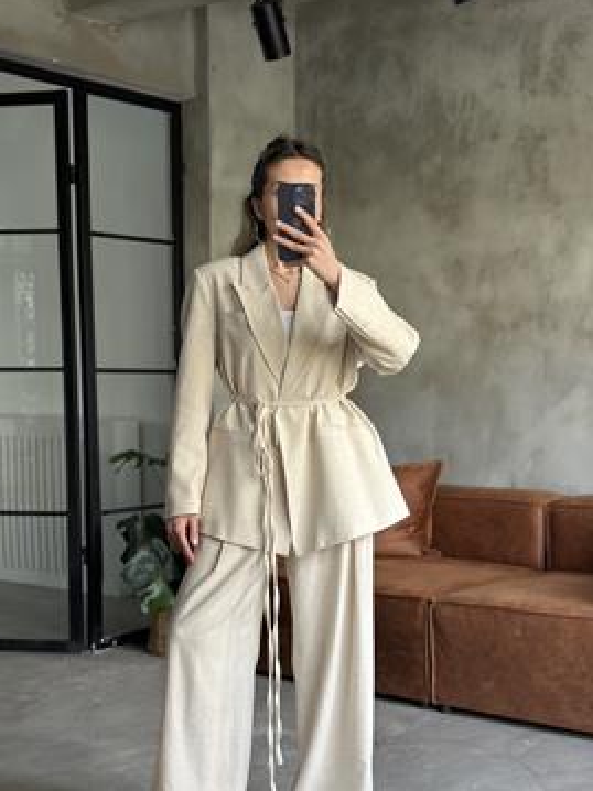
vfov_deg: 33.7
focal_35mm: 57
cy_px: 456
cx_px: 282
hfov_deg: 25.6
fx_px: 1303
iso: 125
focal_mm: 6.86
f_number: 1.78
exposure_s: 1/87
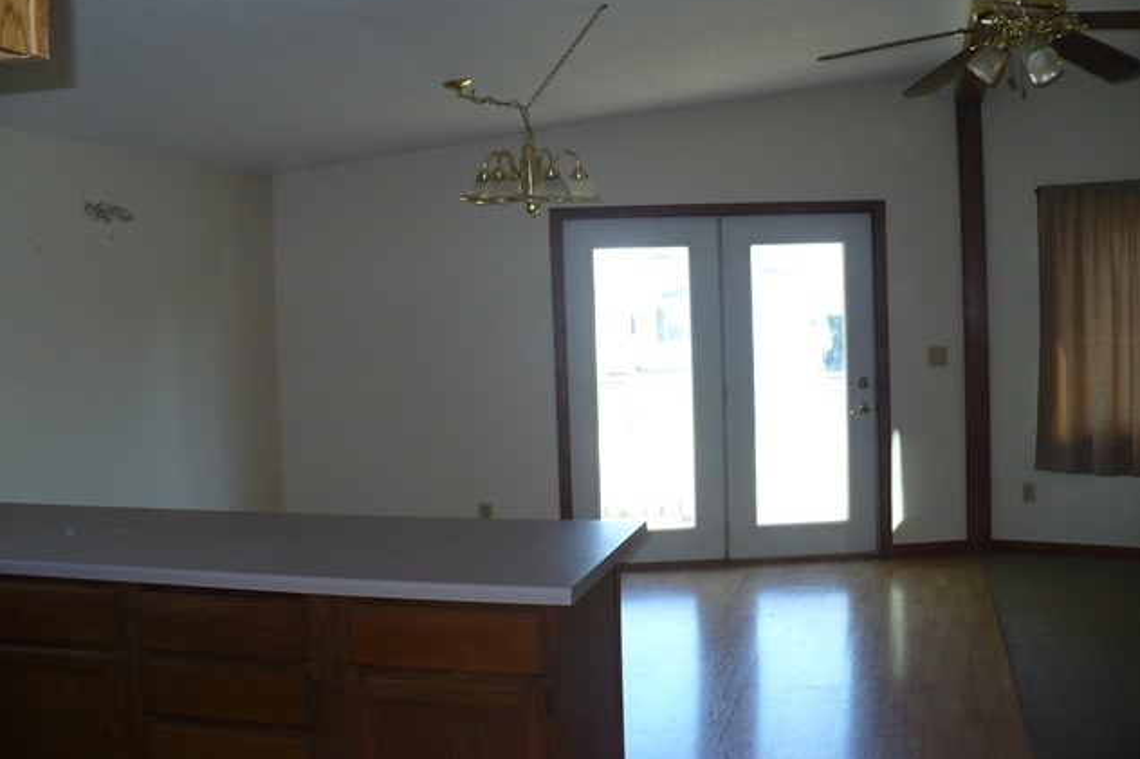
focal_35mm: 39
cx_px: 575
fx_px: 1235
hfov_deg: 49.6
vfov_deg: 34.1
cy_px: 334
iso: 100
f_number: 2.8
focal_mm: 6.1
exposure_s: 1/50
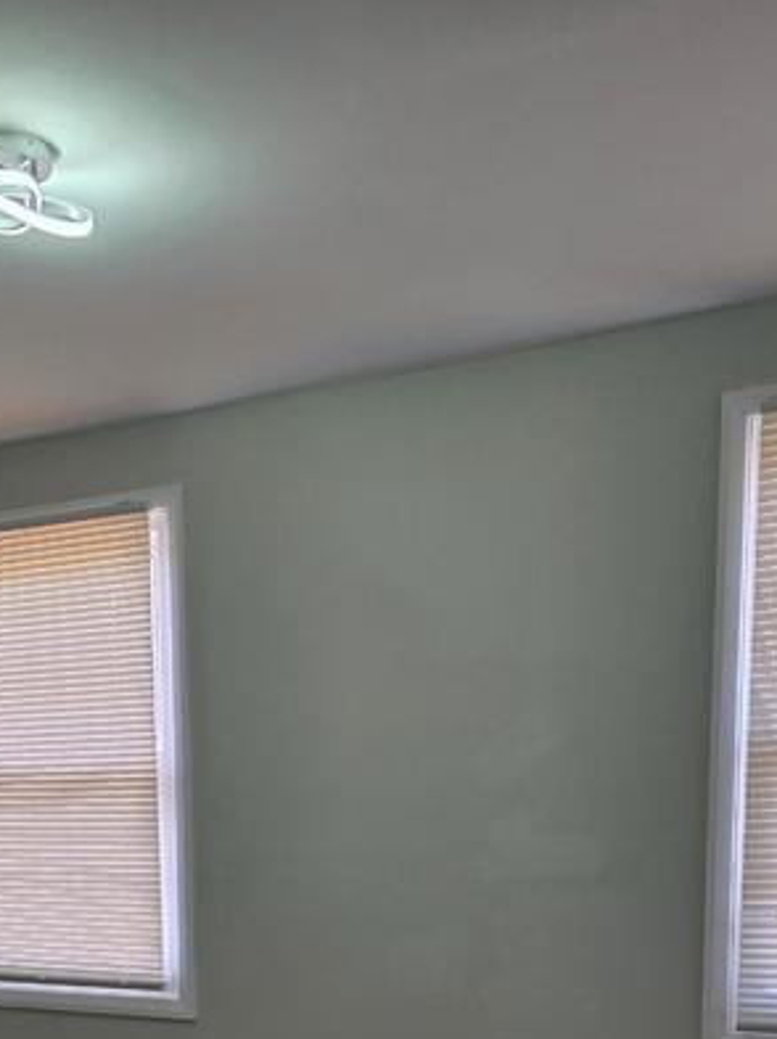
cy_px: 989
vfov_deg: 38.4
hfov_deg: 31.9
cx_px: 256
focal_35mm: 45
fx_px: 1349
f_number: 1.7
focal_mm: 6.3
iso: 100
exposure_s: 1/180
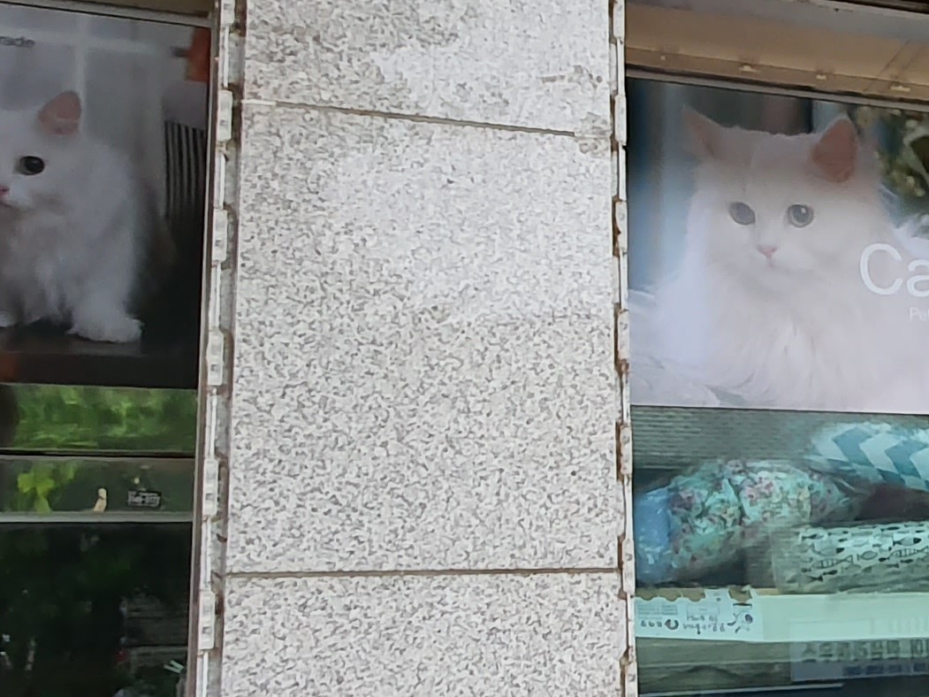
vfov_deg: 25.6
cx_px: 1046
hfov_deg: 30.0
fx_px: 1530
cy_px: 421
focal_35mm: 57
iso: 160
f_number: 2.2
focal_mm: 1.8
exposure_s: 1/60
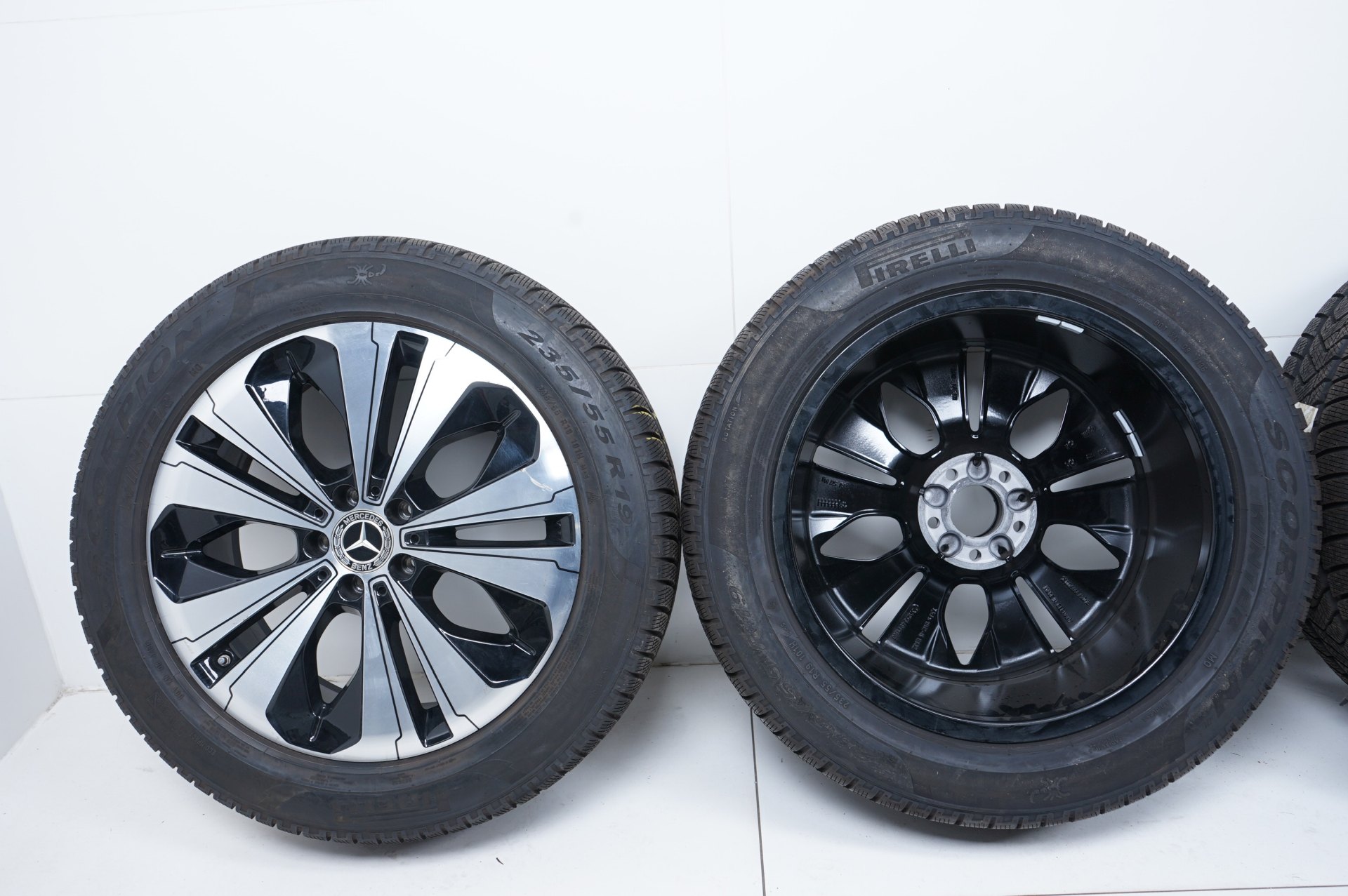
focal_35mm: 30
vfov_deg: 43.5
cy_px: 448
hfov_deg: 62.0
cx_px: 674
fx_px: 1122
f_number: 7.1
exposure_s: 1/100
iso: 250
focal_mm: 30
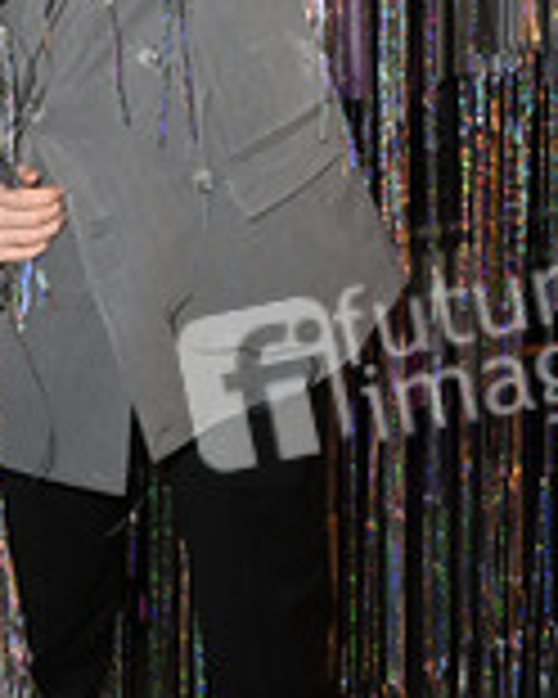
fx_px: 1796
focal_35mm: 87
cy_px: 140
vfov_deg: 21.7
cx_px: 0
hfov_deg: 17.3
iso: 2000
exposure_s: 1/60
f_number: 5.6
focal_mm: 36
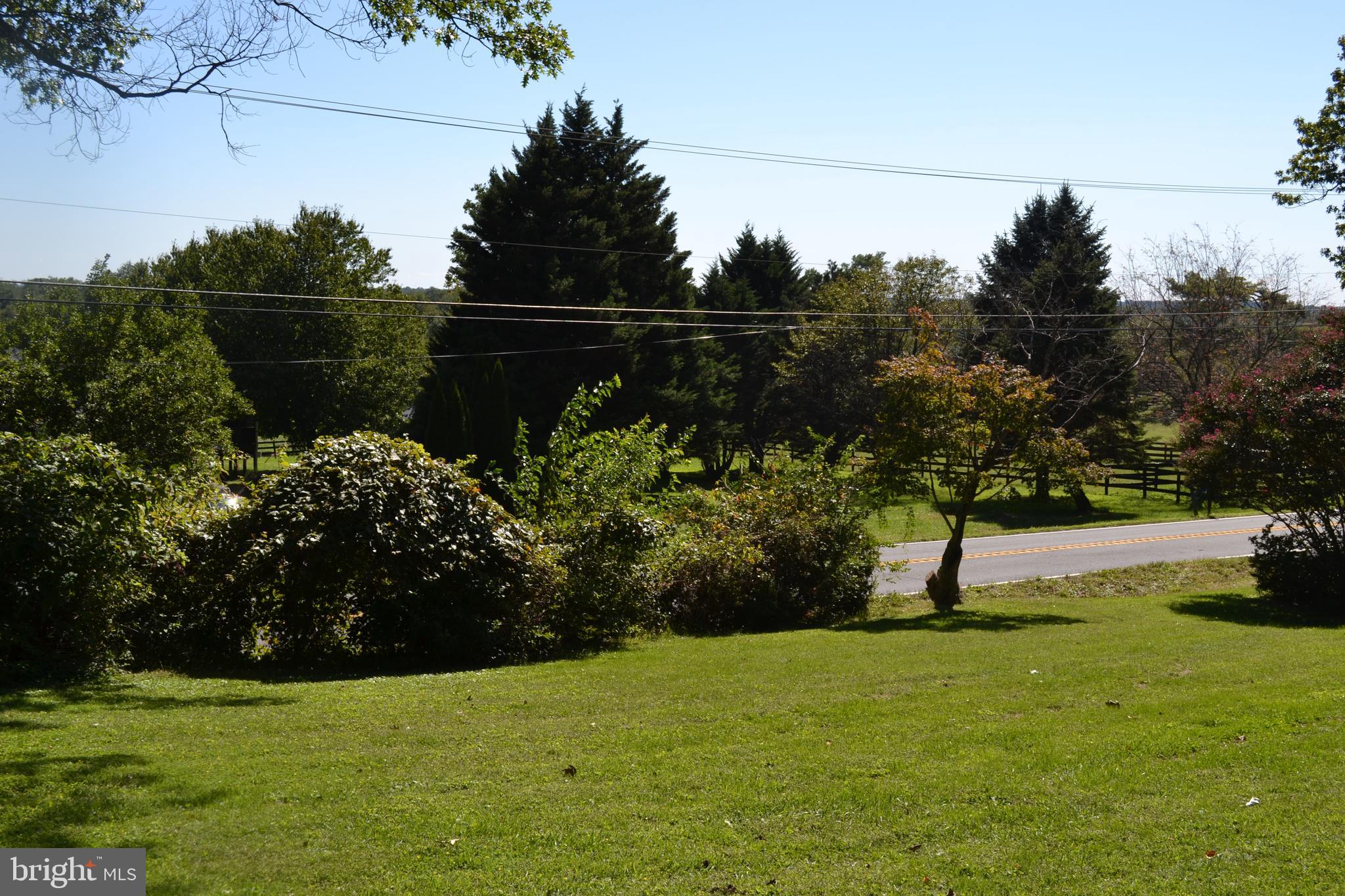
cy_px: 448
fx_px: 1457
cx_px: 672
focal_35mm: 39
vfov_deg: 34.2
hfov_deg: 49.6
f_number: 7.1
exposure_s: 1/200
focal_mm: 26
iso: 100
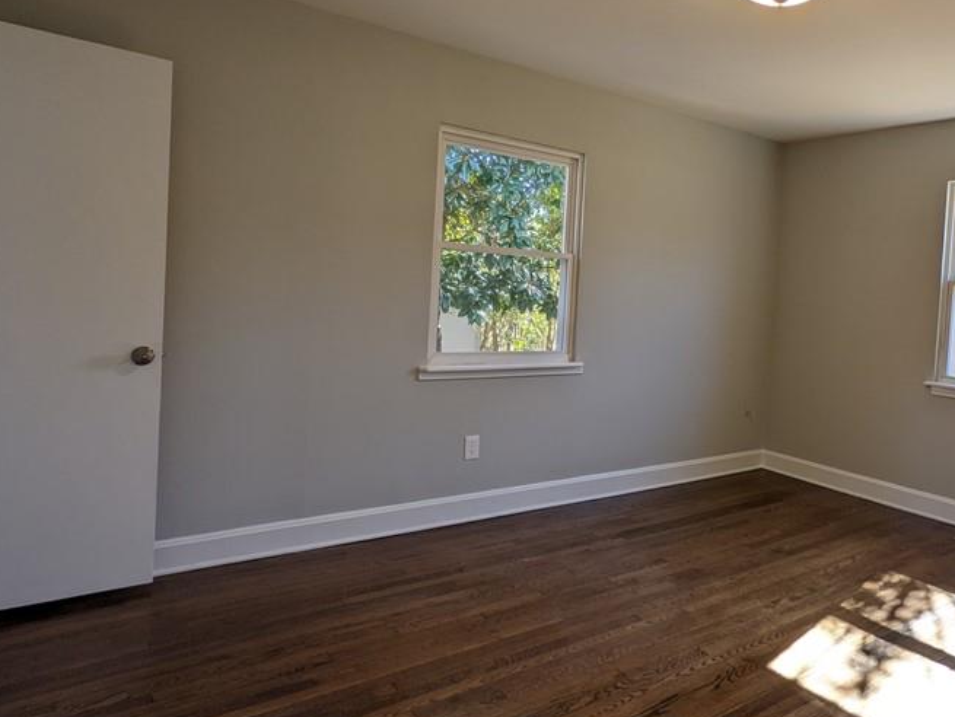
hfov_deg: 66.7
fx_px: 690
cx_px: 666
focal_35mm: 25
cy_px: 318
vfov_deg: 54.8
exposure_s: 1/120
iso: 73
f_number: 2.2
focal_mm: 2.22
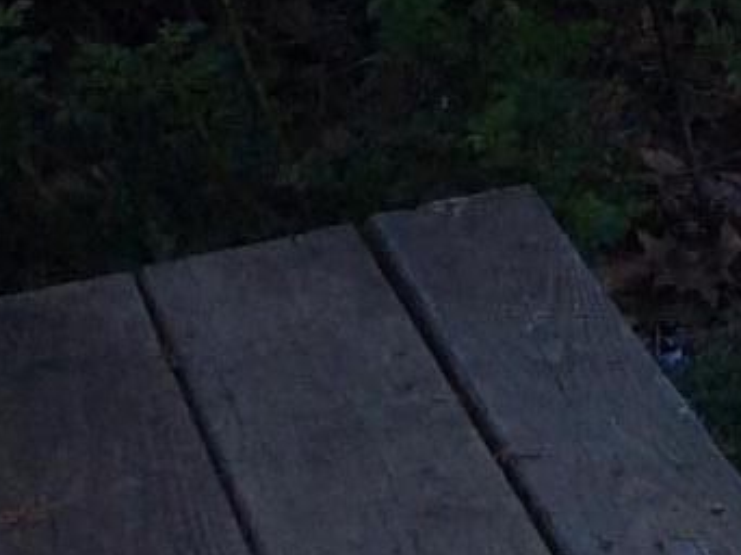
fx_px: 4000
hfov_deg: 9.7
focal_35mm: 187
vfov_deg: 7.4
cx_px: 1577
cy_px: -801
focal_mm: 3.3
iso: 32
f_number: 2.4
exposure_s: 1/436
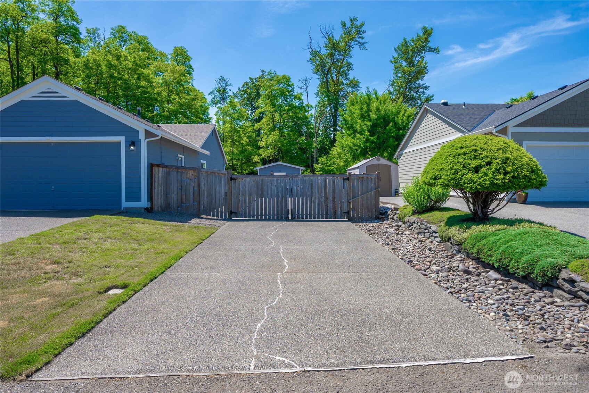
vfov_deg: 53.2
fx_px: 393
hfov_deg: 73.7
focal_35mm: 24
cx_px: 294
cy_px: 196
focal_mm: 24
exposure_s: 1/200
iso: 80
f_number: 7.1
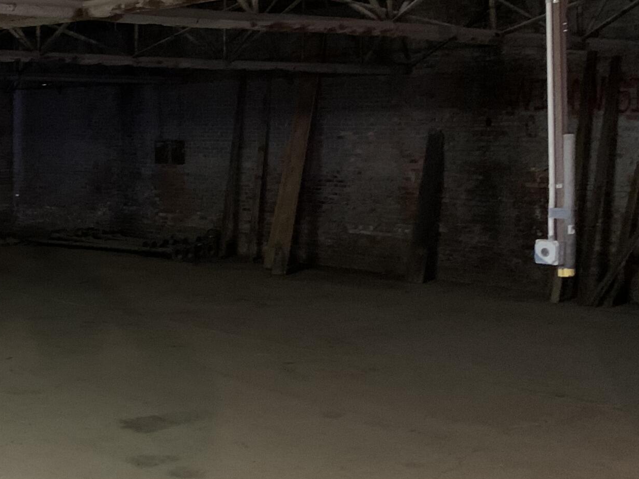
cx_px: 57
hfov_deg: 29.4
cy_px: 151
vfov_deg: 23.2
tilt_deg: -1.8
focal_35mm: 63
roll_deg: -0.1
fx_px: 1163
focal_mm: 4.25
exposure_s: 1/15
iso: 1000
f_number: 1.8
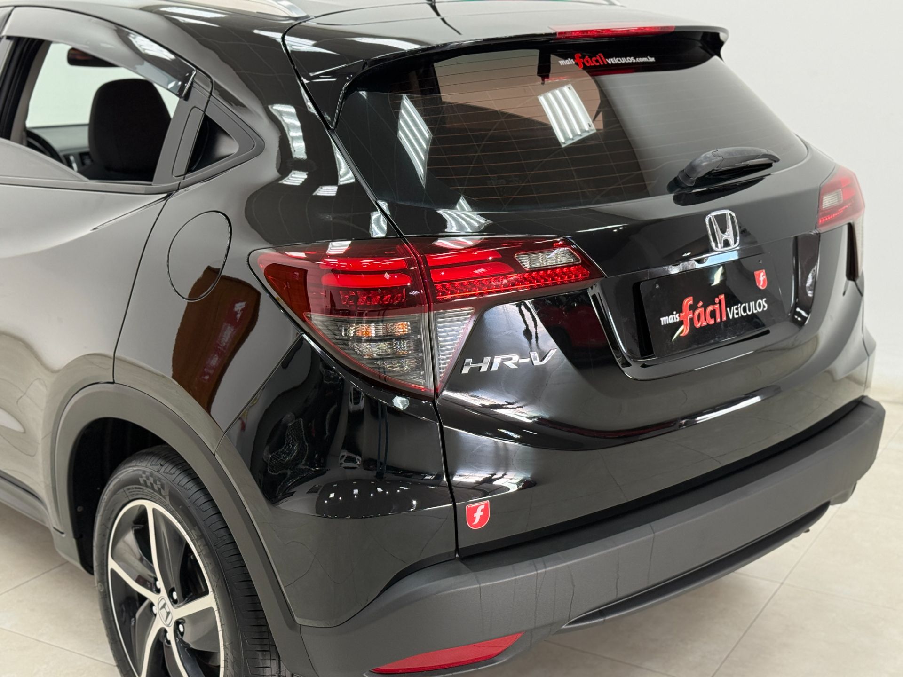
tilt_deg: -14.8
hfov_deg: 39.7
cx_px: 452
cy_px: 338
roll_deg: +0.6
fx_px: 1252
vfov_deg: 30.3
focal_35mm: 48
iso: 320
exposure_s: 1/120
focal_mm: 6.76
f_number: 1.78
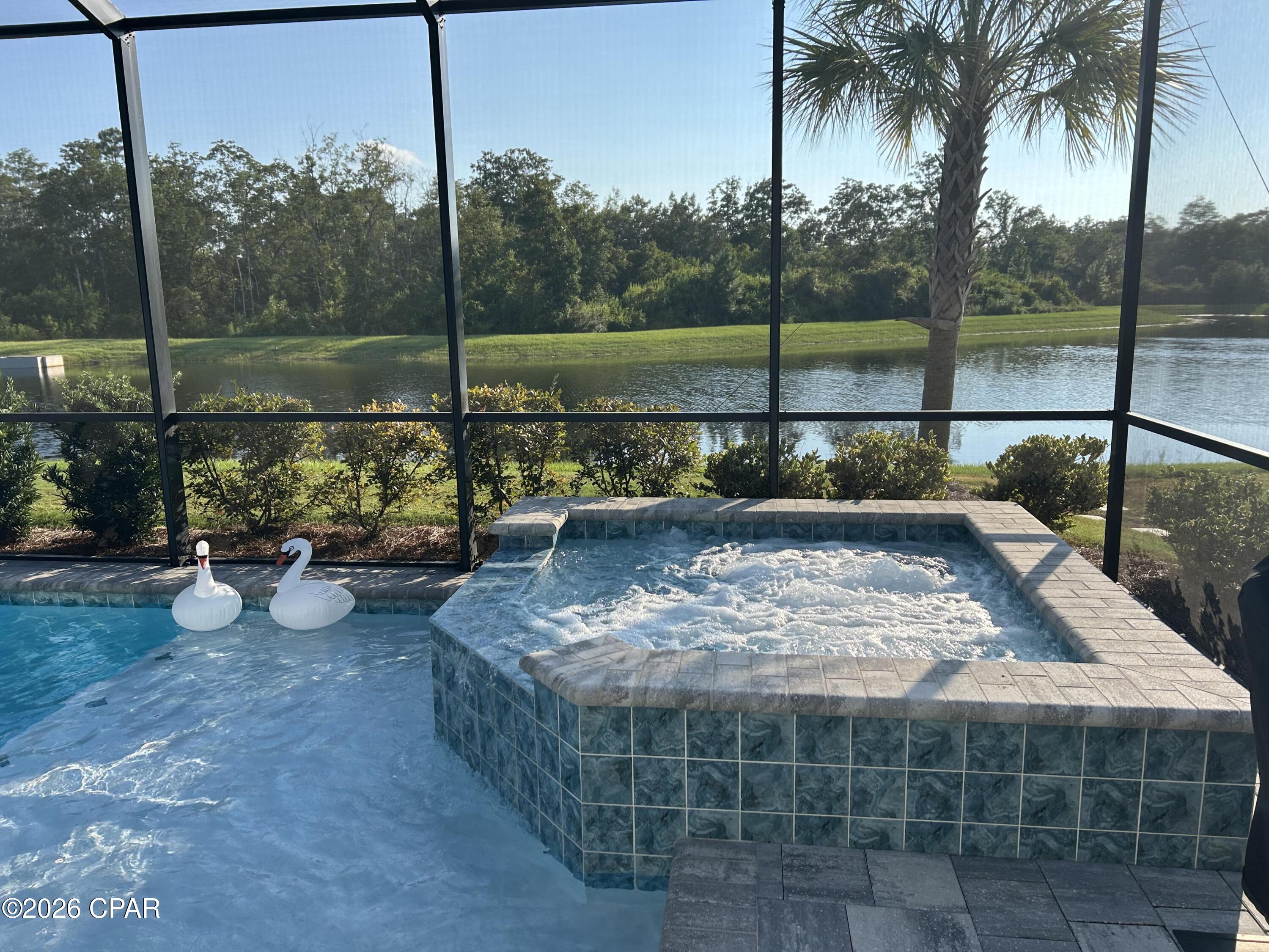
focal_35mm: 26
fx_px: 953
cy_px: 476
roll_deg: +1.5
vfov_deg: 53.1
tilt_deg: -10.3
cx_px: 634
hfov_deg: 67.3
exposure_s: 1/1488
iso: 50
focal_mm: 5.7
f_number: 1.5
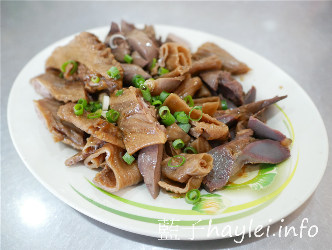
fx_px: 288
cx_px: 166
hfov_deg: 60.0
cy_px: 125
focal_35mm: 30
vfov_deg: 46.8
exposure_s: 1/60
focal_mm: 15
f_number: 1.7
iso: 1600
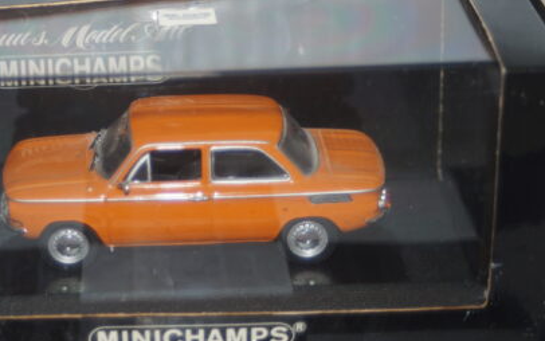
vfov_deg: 11.6
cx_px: 156
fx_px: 1679
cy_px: 129
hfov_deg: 18.4
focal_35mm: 113
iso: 125
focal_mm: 50
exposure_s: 1/100
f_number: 4.5
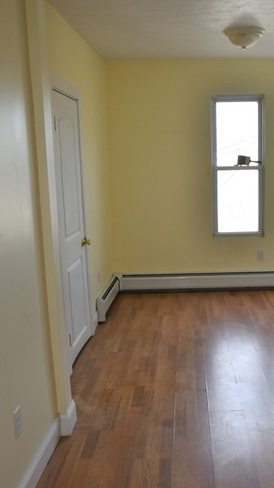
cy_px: 265
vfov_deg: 50.4
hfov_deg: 29.3
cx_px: 196
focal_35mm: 40
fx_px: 517
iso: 400
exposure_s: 1/250
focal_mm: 20
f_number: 4
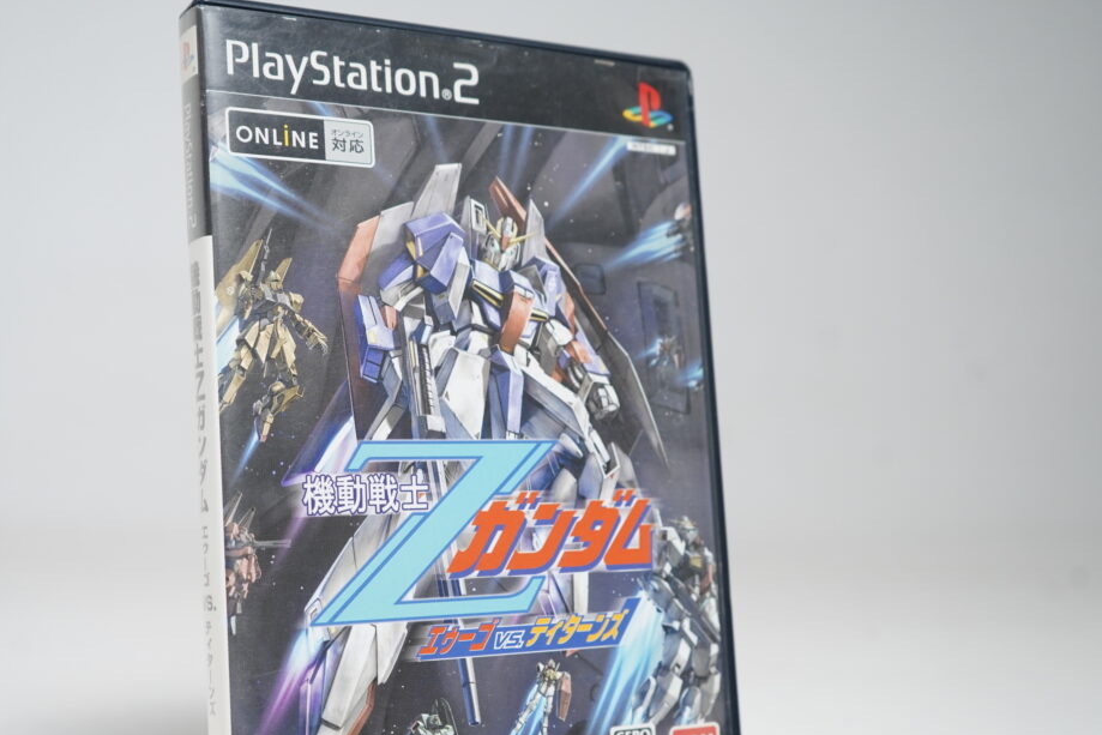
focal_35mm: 47
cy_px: 450
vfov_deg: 28.6
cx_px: 488
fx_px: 1439
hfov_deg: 41.8
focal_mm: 36
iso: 800
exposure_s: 1/40
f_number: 5
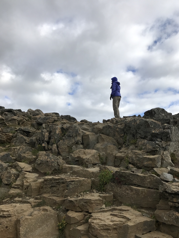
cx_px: 90
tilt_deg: +12.3
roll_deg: -1.1
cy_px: 119
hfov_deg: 49.8
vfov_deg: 63.4
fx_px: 193
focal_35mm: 28
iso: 20
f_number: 1.8
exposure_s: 1/2740
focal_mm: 3.99
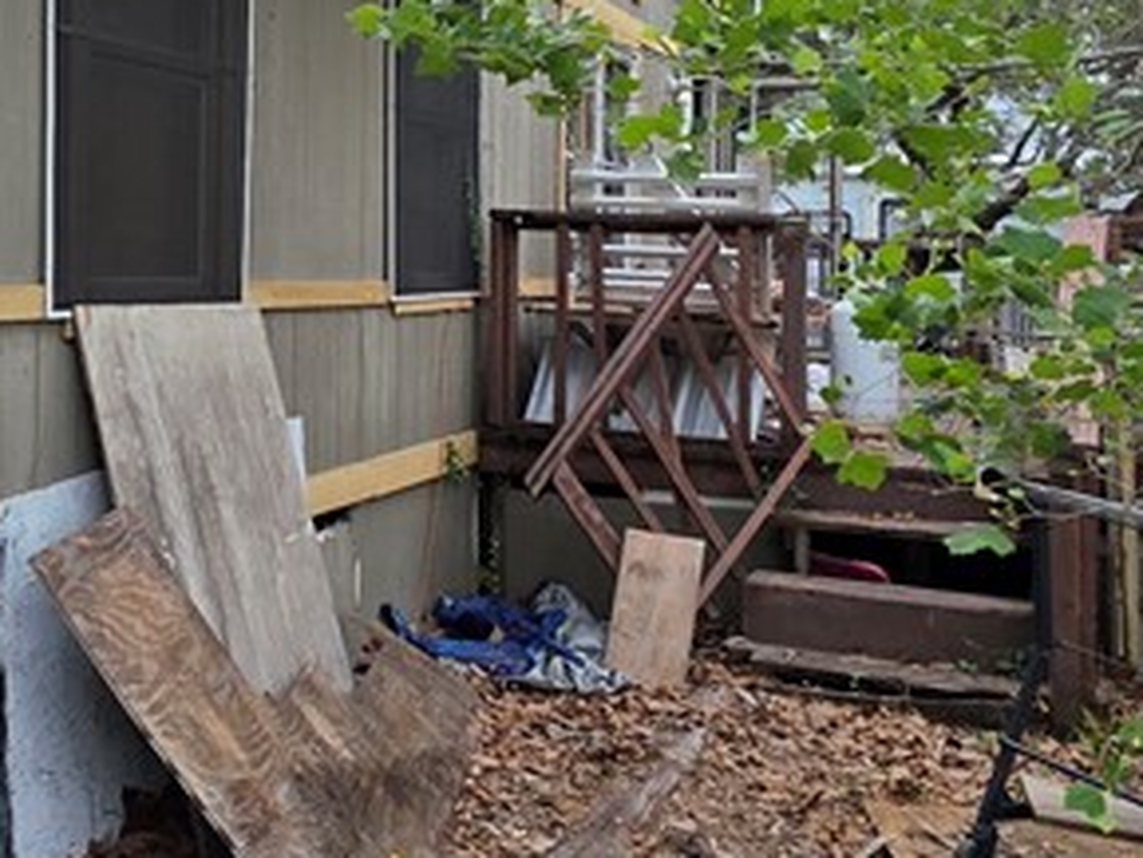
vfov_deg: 31.1
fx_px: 1520
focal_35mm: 46
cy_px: 229
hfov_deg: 38.8
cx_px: 154
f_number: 1.9
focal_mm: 2.2
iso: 40
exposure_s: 1/907
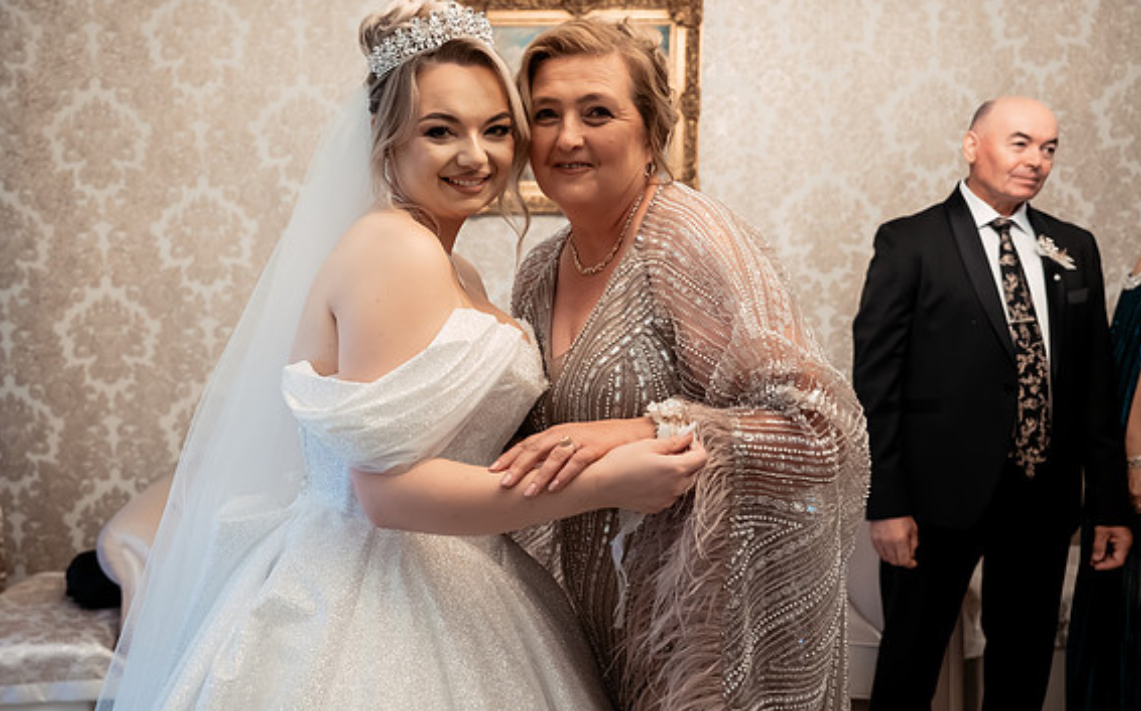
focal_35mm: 33
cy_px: 320
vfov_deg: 38.2
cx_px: 520
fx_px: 1026
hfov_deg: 58.1
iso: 3200
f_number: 3.2
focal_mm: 29
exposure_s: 1/200
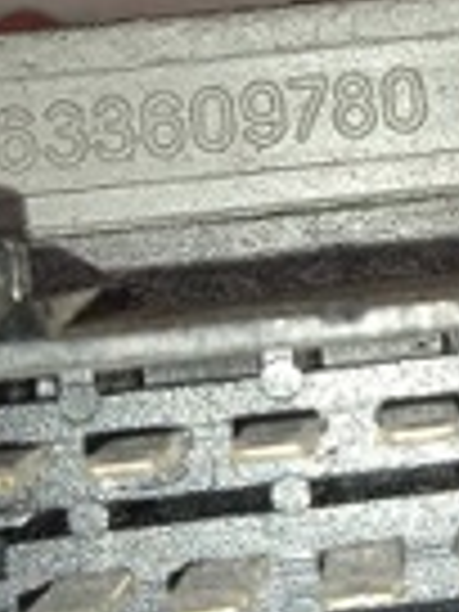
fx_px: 1750
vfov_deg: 19.4
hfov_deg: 14.7
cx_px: 461
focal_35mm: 99
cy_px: 54
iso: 239
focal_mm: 3.43
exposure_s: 1/50
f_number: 2.2
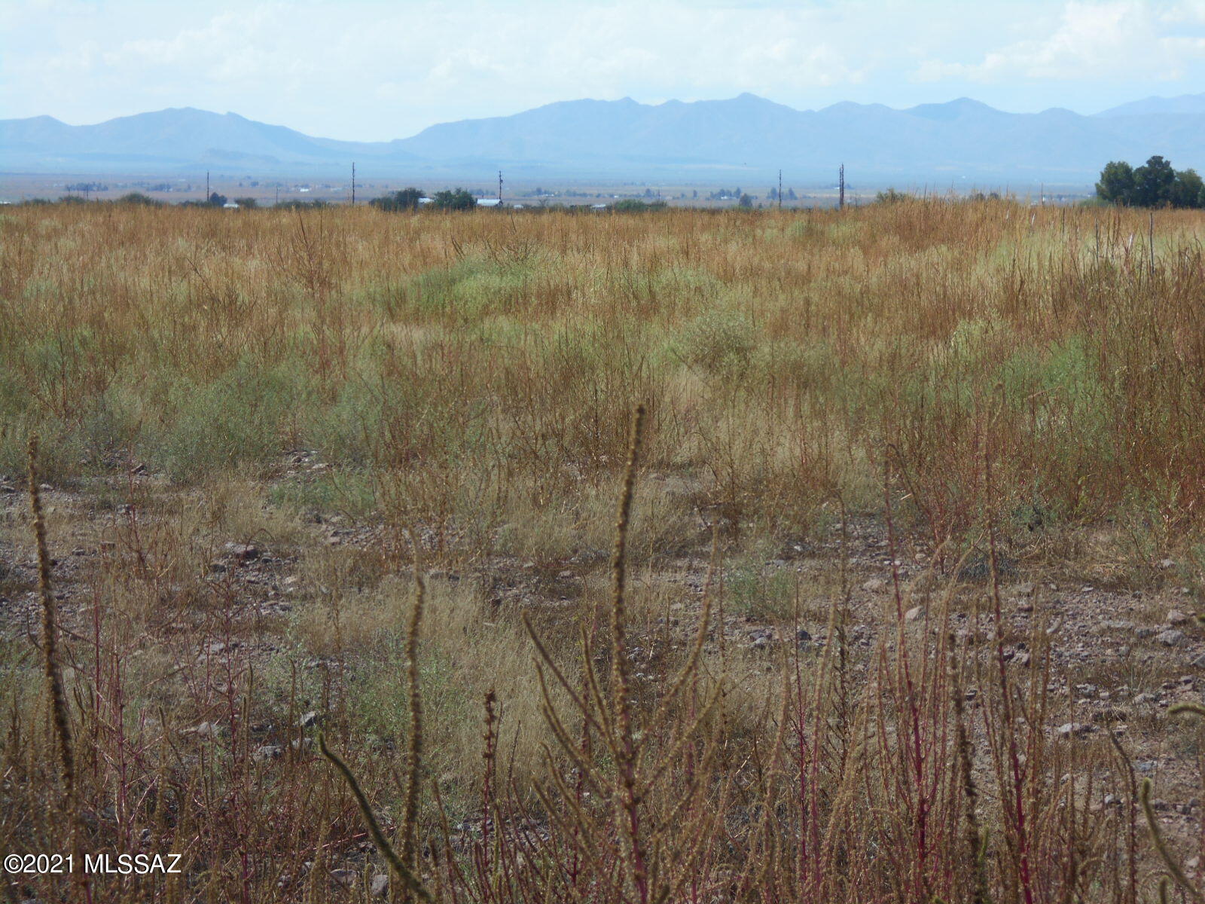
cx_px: 602
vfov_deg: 11.4
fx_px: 4525
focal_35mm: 130
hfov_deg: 15.2
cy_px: 452
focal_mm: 23
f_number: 6.5
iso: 80
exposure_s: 1/250
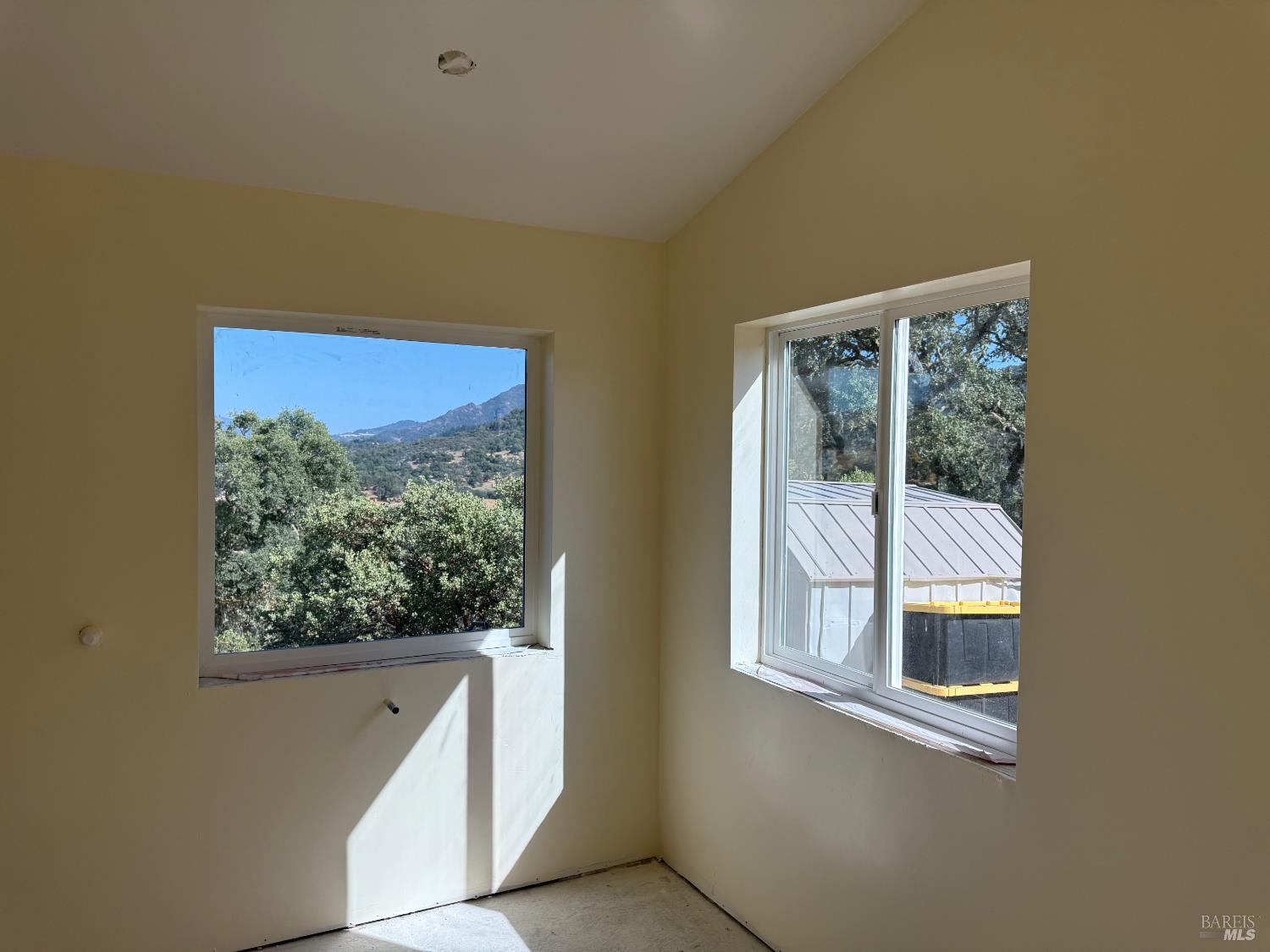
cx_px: 635
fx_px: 881
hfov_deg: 71.6
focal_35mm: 24
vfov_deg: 56.8
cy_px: 476
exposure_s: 1/2611
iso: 80
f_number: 1.78
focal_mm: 6.76
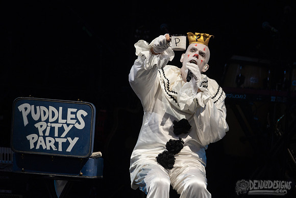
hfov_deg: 2.4
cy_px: 82
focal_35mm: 849
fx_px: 6981
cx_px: 199
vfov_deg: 1.6
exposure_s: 1/500
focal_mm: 600
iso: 1000
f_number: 6.3
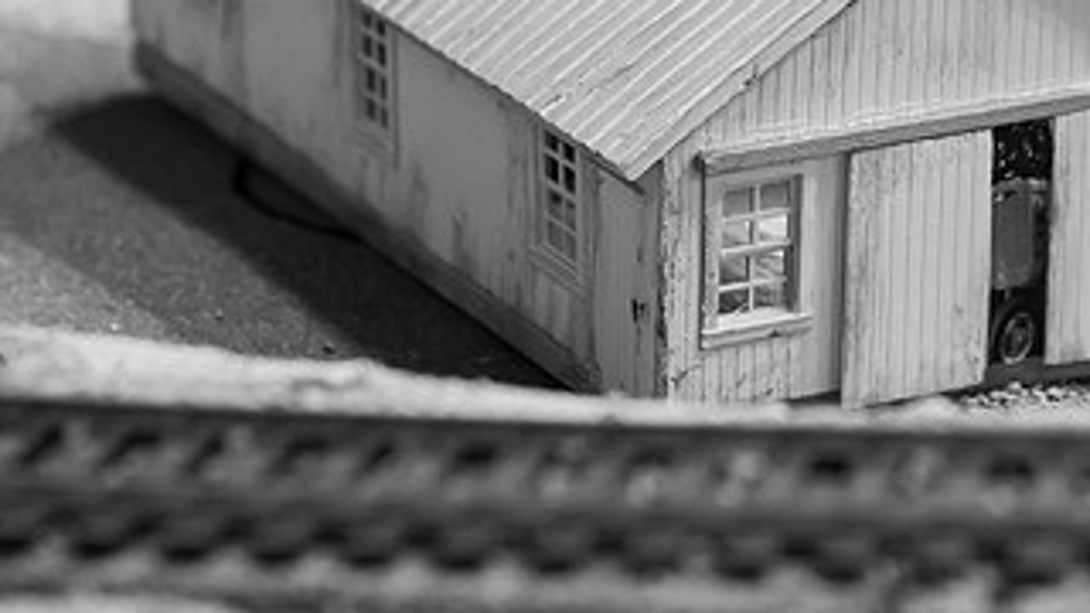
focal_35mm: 193
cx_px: 850
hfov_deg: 11.1
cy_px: -90
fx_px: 5578
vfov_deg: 6.3
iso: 3200
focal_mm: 72
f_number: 7.1
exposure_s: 1/80
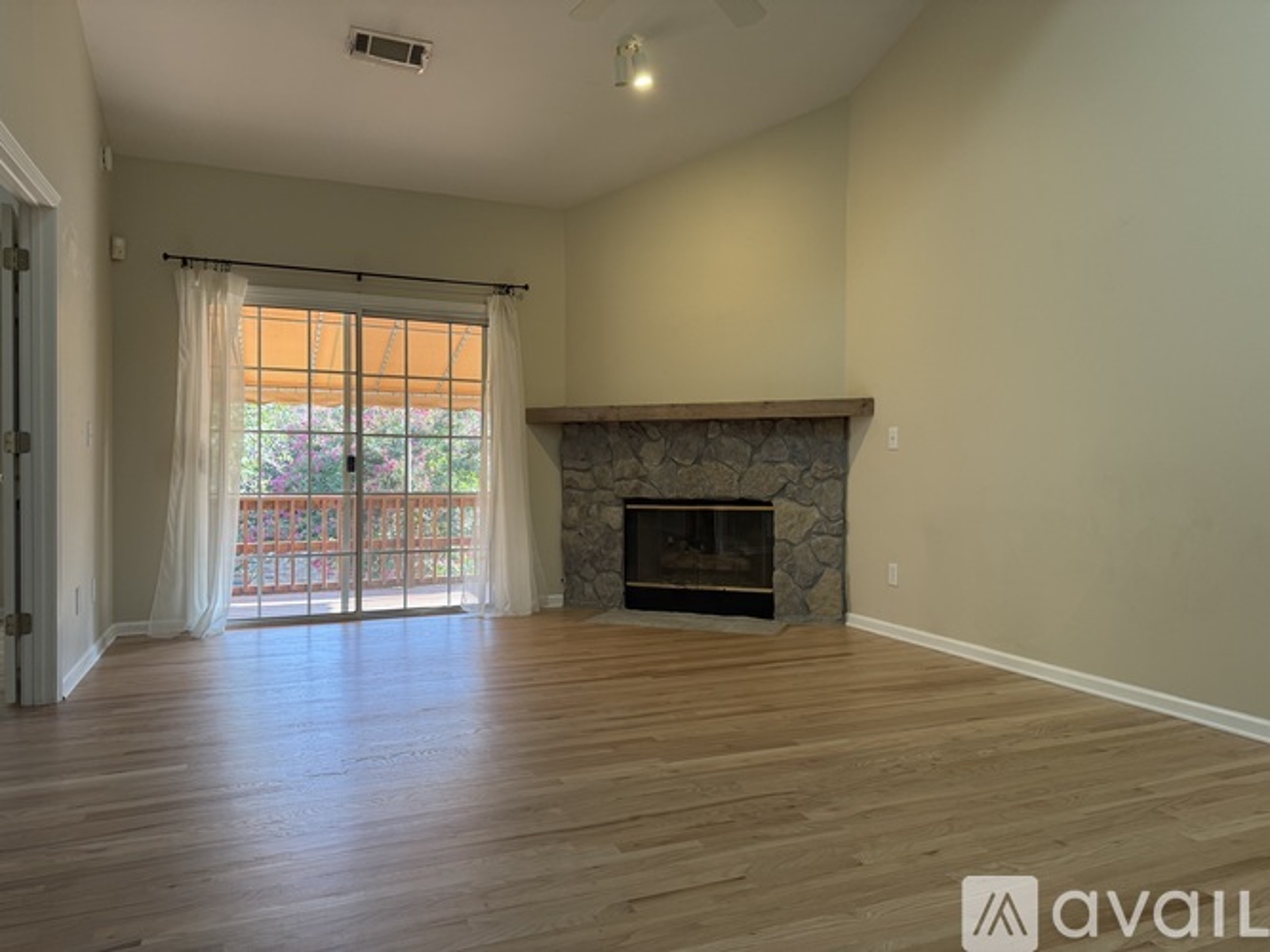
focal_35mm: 24
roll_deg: -0.3
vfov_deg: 56.8
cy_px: 476
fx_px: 880
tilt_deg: -1.4
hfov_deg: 71.6
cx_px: 635
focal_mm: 6.76
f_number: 1.78
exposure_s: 1/120
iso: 125
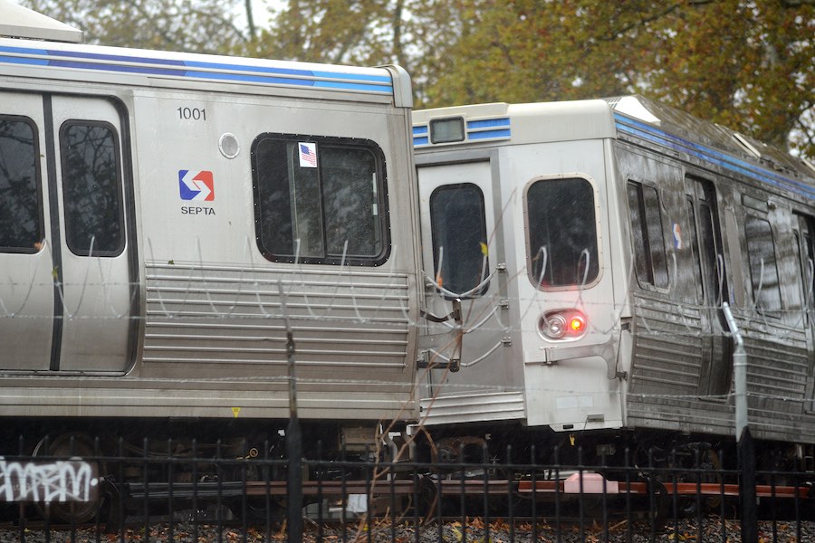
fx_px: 4075
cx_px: 408
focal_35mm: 180
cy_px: 272
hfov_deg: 11.4
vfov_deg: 7.6
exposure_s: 1/320
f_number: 3.2
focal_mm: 180
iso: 1000
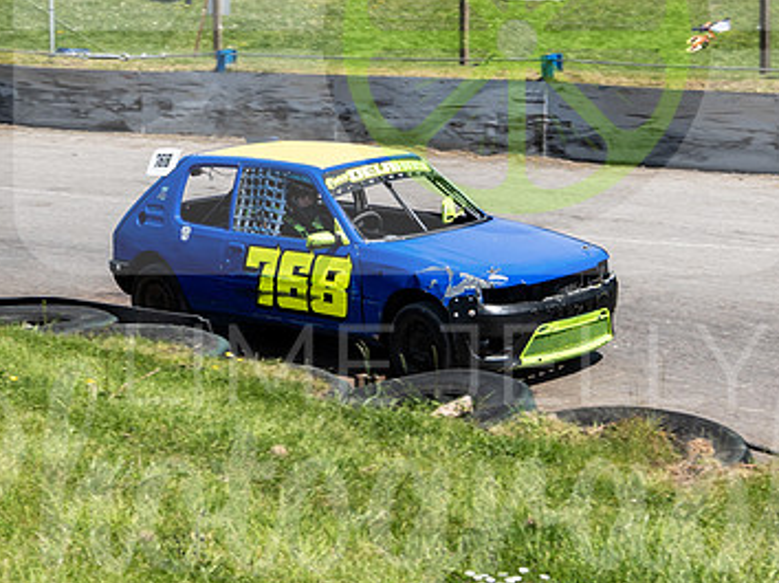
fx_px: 1912
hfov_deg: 23.0
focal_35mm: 85
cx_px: 364
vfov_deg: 17.3
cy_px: 204
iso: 100
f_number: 5.6
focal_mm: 18
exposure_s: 1/160
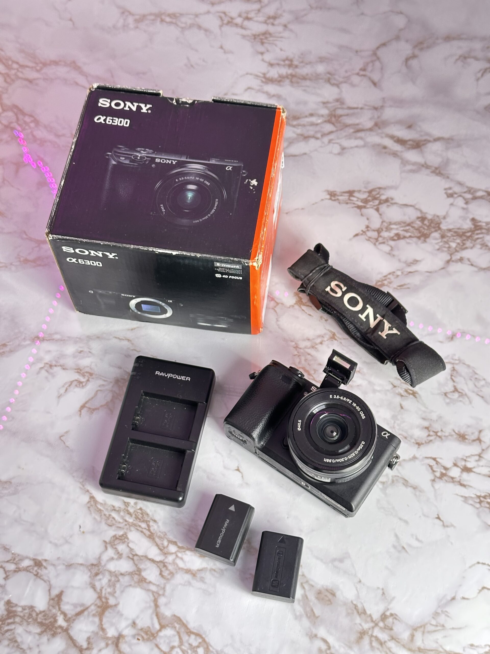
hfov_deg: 30.3
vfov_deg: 39.7
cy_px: 327
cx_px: 245
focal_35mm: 48
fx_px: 906
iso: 200
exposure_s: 1/60
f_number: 1.78
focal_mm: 6.86
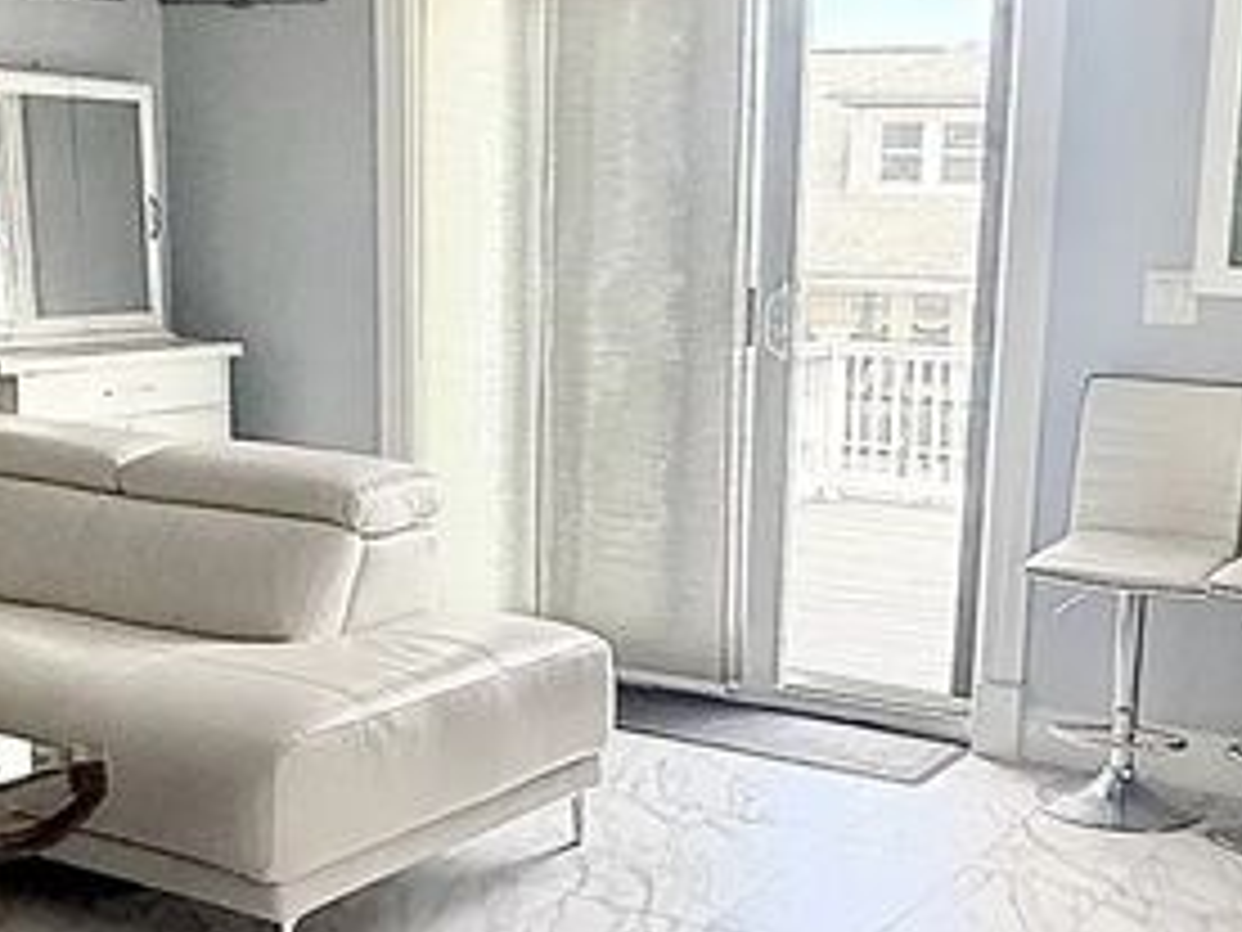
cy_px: 612
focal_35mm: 52
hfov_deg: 36.8
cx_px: 666
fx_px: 1866
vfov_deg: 27.9
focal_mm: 2.22
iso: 160
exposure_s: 1/120
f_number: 2.2
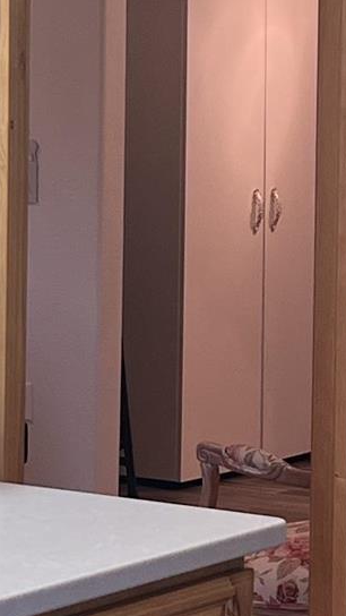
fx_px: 2610
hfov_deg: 7.5
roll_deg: -0.7
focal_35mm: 160
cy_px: 161
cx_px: 378
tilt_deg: -2.6
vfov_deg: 13.4
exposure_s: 1/120
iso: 100
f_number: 1.5
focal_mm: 5.7
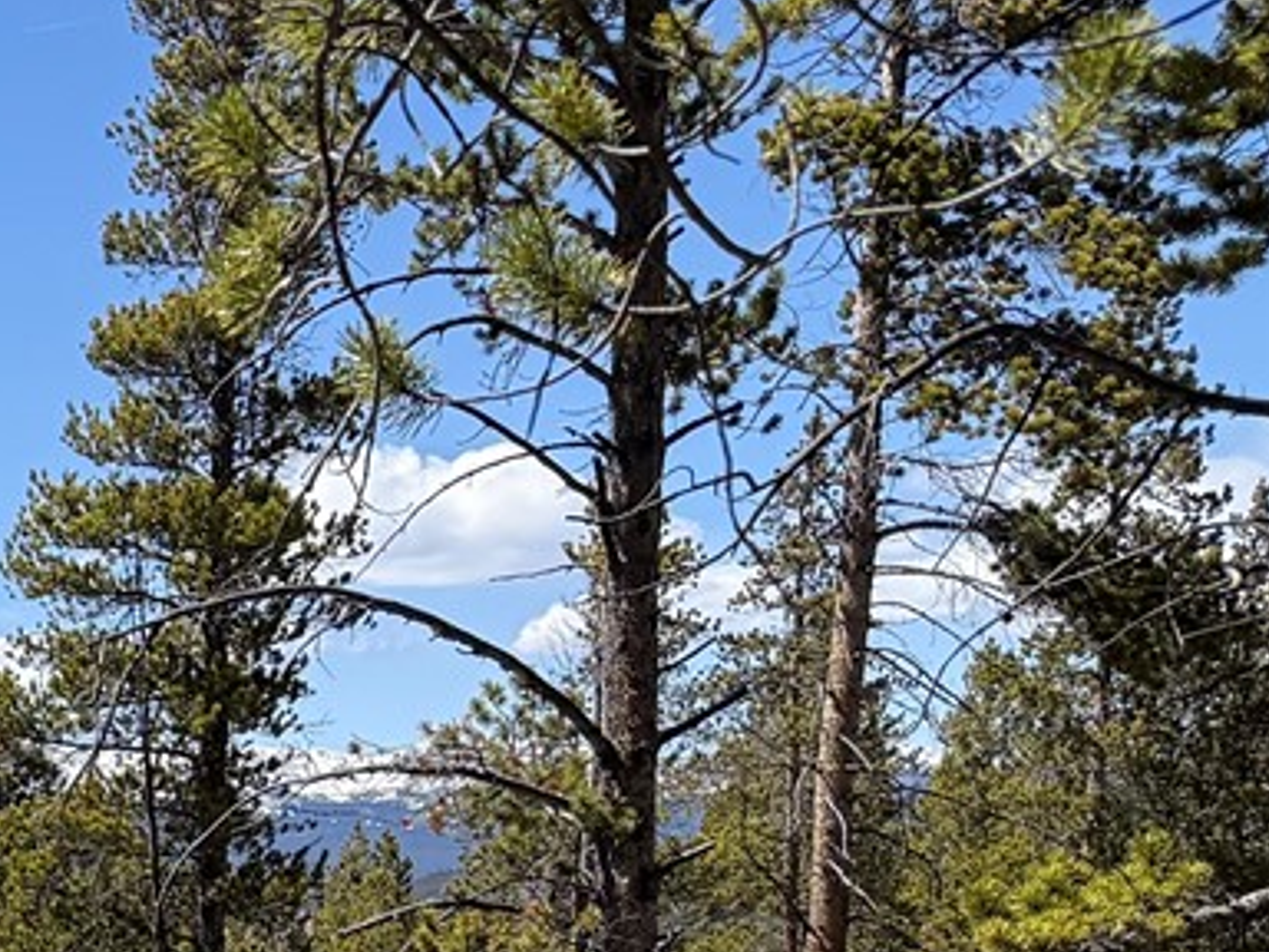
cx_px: -1352
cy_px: 1259
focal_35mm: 100
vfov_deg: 14.2
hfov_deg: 15.3
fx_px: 3666
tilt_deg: -4.6
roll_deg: +1.7
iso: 100
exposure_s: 1/3759
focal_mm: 6.76
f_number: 1.78
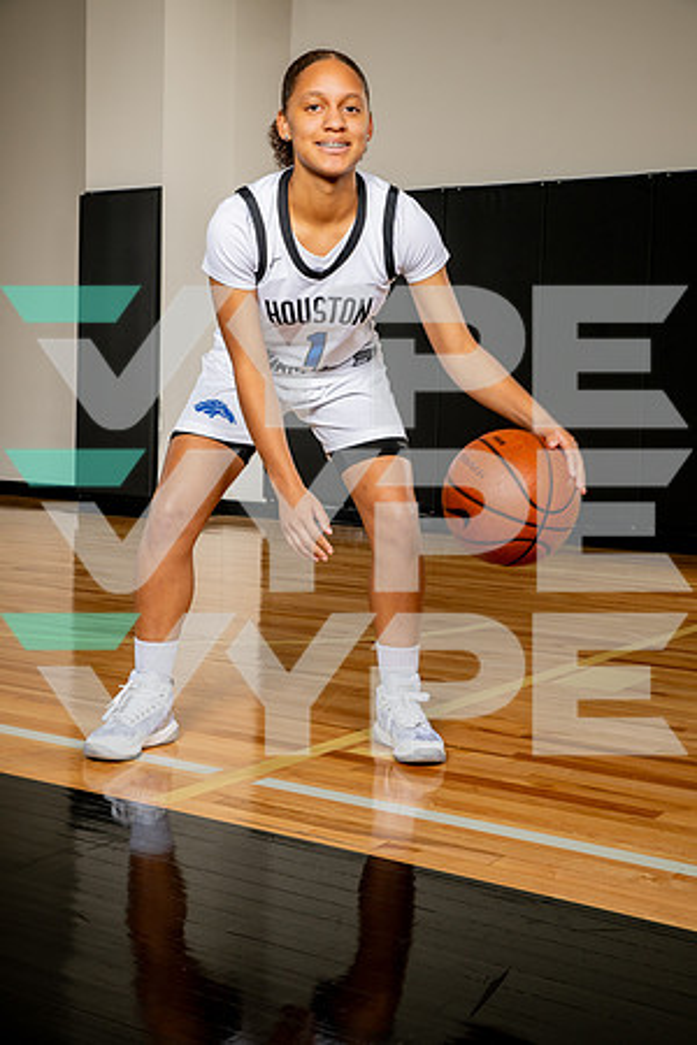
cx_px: 348
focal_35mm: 52
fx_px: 1510
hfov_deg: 26.0
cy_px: 522
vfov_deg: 38.2
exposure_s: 1/500
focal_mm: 52
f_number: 8
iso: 250
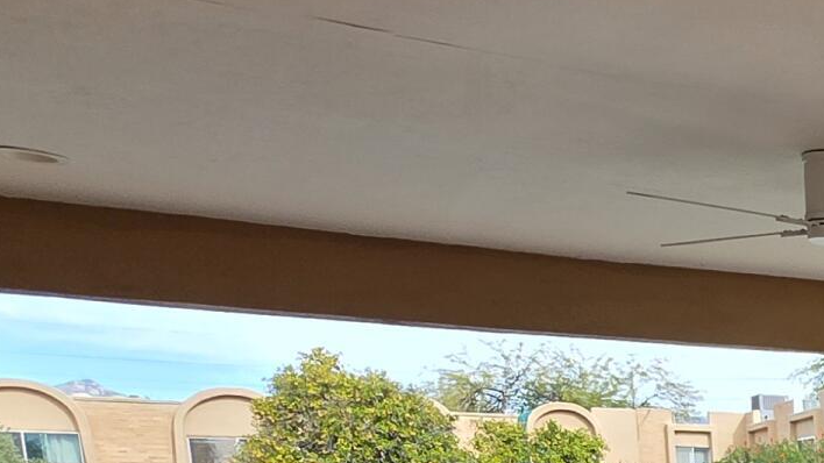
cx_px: 1216
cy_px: 793
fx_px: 1311
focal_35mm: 60
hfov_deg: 26.2
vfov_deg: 17.0
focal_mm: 2.2
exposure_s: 1/553
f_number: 1.9
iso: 40
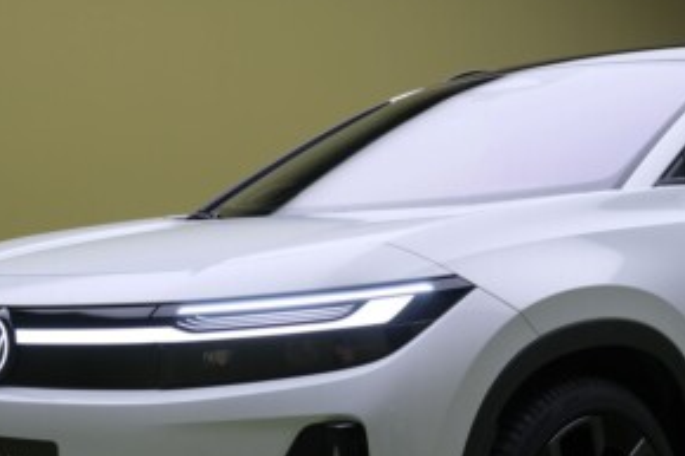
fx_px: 1331
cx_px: 498
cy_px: 374
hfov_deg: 28.5
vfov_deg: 19.2
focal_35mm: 70
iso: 320
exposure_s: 1/110
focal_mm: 19.6
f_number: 3.2
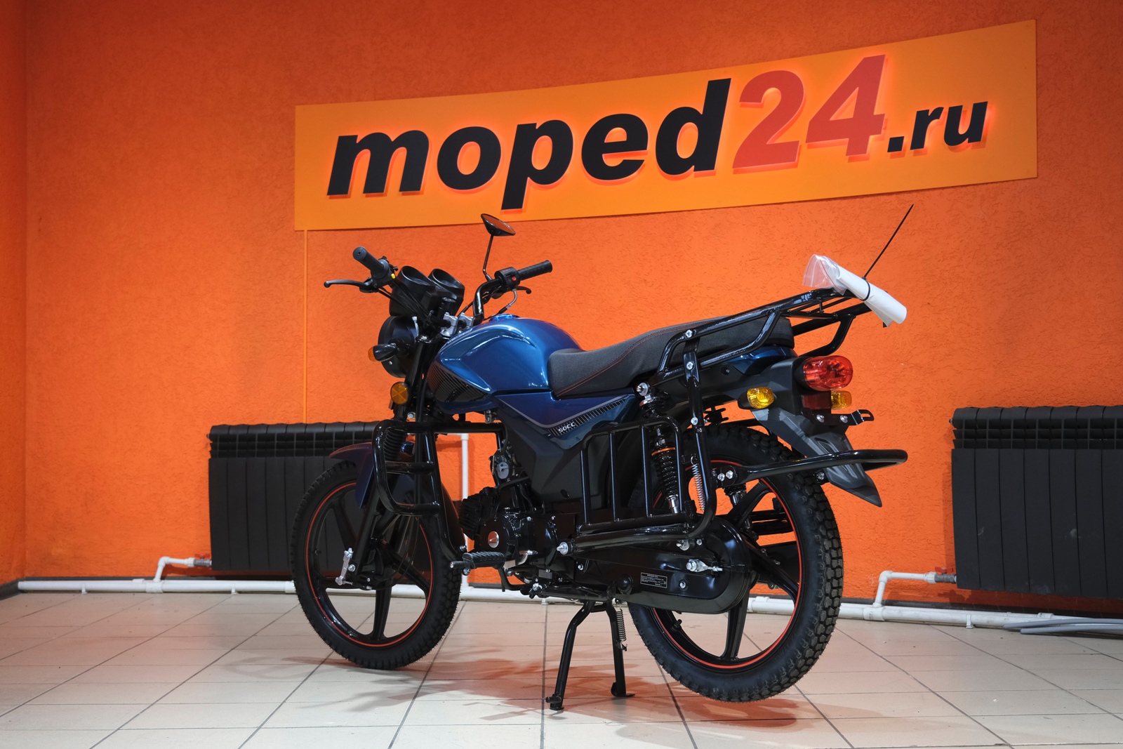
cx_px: 562
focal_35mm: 46
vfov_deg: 29.2
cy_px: 374
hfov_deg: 42.7
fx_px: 1435
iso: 1600
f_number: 4
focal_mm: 30.8
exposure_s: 1/100
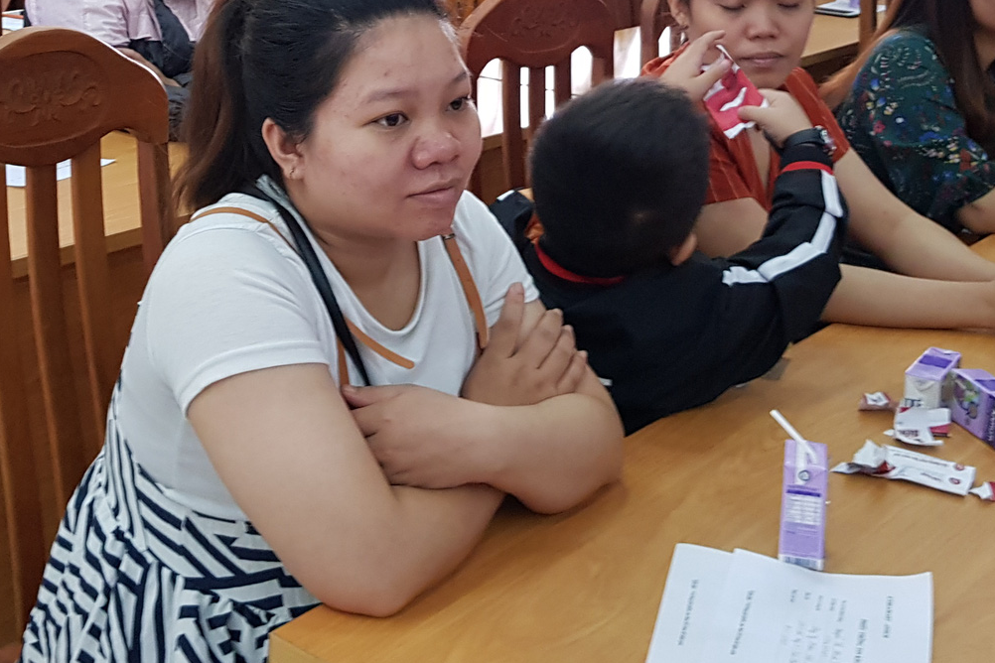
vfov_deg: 24.4
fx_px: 1492
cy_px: 68
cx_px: 315
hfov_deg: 36.4
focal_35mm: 54
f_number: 1.7
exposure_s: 1/33
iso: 200
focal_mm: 4.3
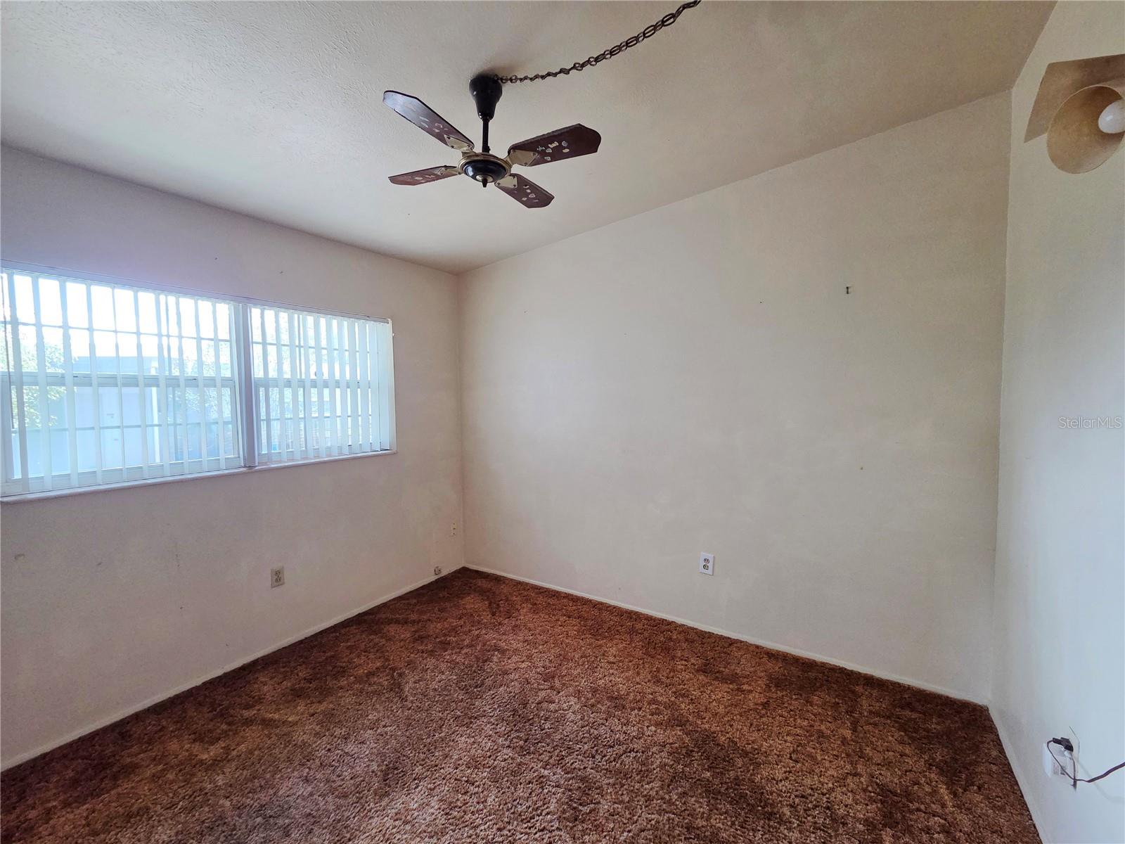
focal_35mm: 13
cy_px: 422
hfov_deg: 106.2
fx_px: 422
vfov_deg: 89.9
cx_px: 562
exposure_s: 1/60
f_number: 2.2
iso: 200
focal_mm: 2.2
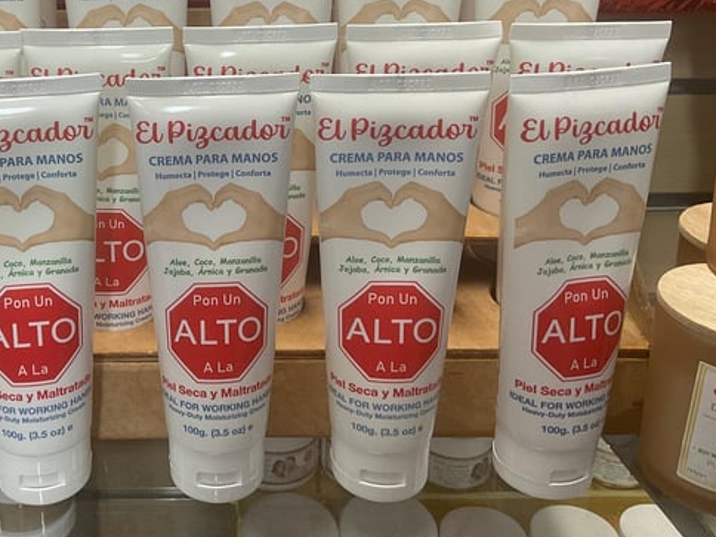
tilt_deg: -18.9
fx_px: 951
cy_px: 133
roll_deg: +1.4
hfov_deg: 40.2
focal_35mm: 46
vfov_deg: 31.0
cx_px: 191
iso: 64
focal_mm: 3
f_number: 1.8
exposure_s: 1/60
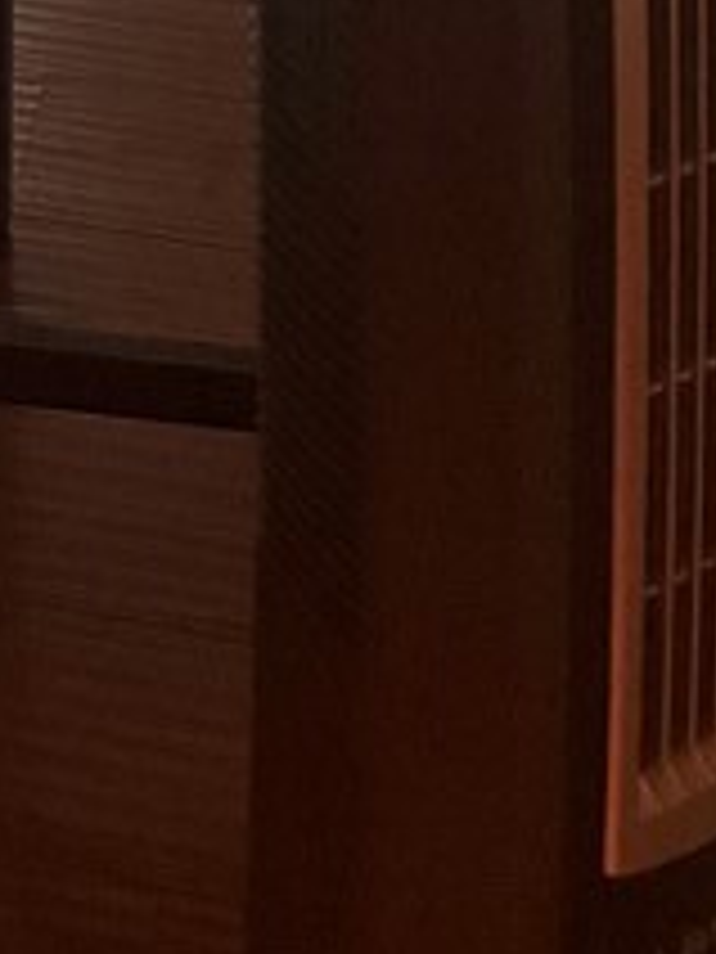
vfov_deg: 13.4
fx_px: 3199
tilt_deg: -9.2
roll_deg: +4.6
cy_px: -1188
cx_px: -707
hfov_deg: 11.5
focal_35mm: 116
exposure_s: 1/40
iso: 640
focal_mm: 6.76
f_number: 1.78
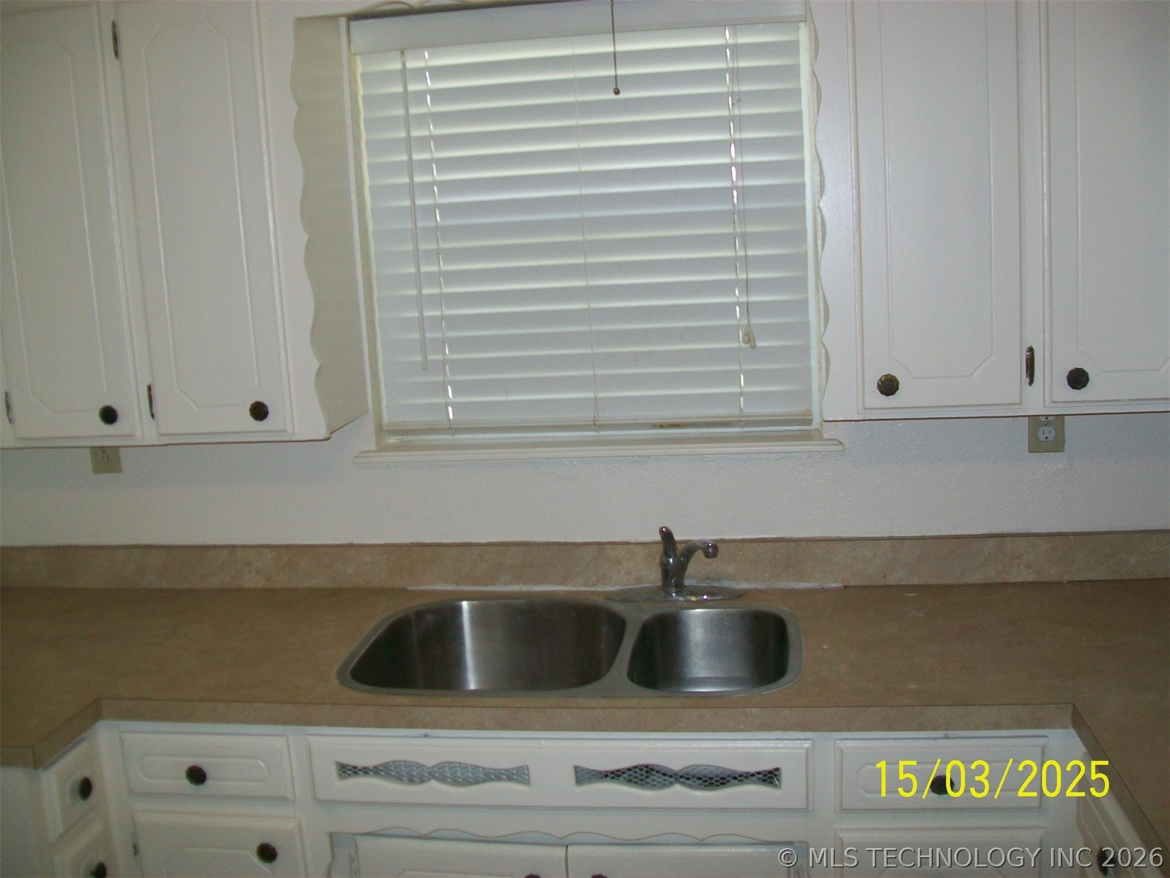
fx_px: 1217
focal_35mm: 36
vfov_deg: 39.7
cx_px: 585
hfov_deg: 51.4
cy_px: 439
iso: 64
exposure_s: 1/60
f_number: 2.7
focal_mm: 6
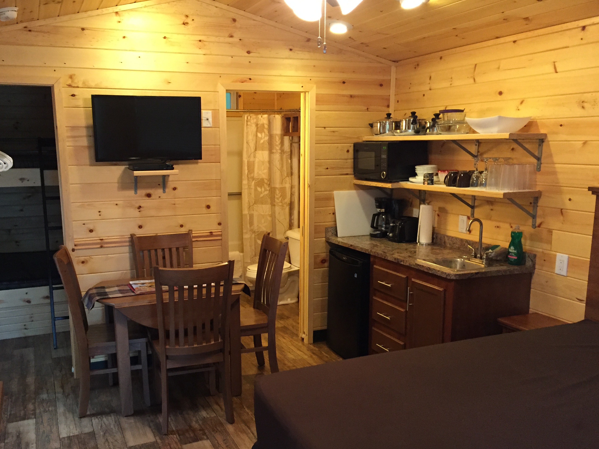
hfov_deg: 55.2
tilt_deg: -10.0
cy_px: 252
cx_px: 261
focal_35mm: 33
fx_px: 571
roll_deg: +0.5
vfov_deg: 42.9
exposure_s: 1/30
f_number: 2.2
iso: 250
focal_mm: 4.15
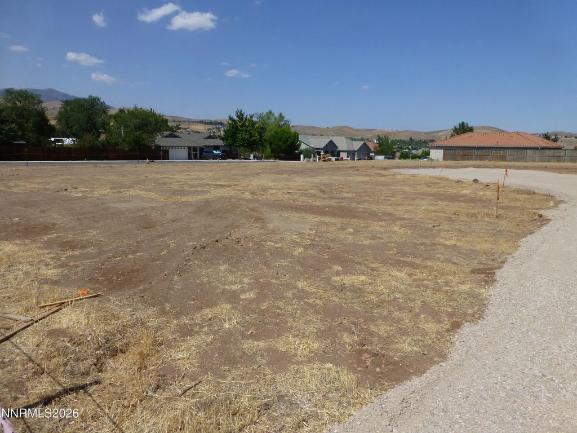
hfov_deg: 71.6
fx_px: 400
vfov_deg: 56.8
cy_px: 216
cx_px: 288
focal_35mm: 24
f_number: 4
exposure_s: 1/1600
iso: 100
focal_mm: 4.3
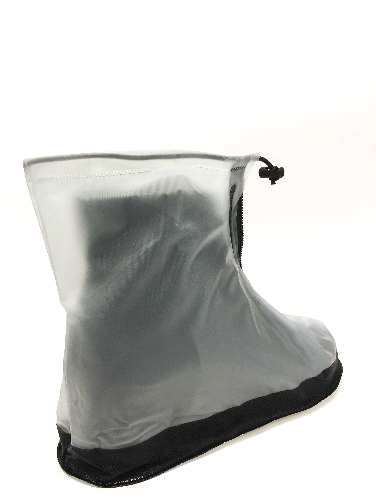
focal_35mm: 28
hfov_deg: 49.7
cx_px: 188
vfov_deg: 63.4
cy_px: 250
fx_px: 406
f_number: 1.8
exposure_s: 1/33
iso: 25
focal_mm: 4
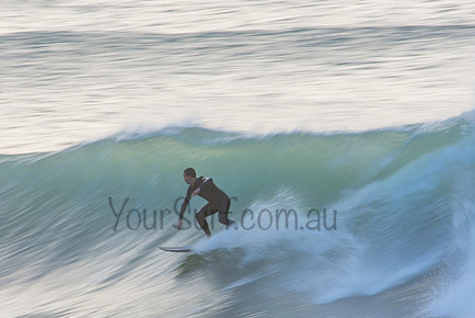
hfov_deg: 2.1
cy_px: 205
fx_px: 13229
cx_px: 221
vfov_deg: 1.4
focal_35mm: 1002
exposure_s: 1/30
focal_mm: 500
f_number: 25
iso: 200
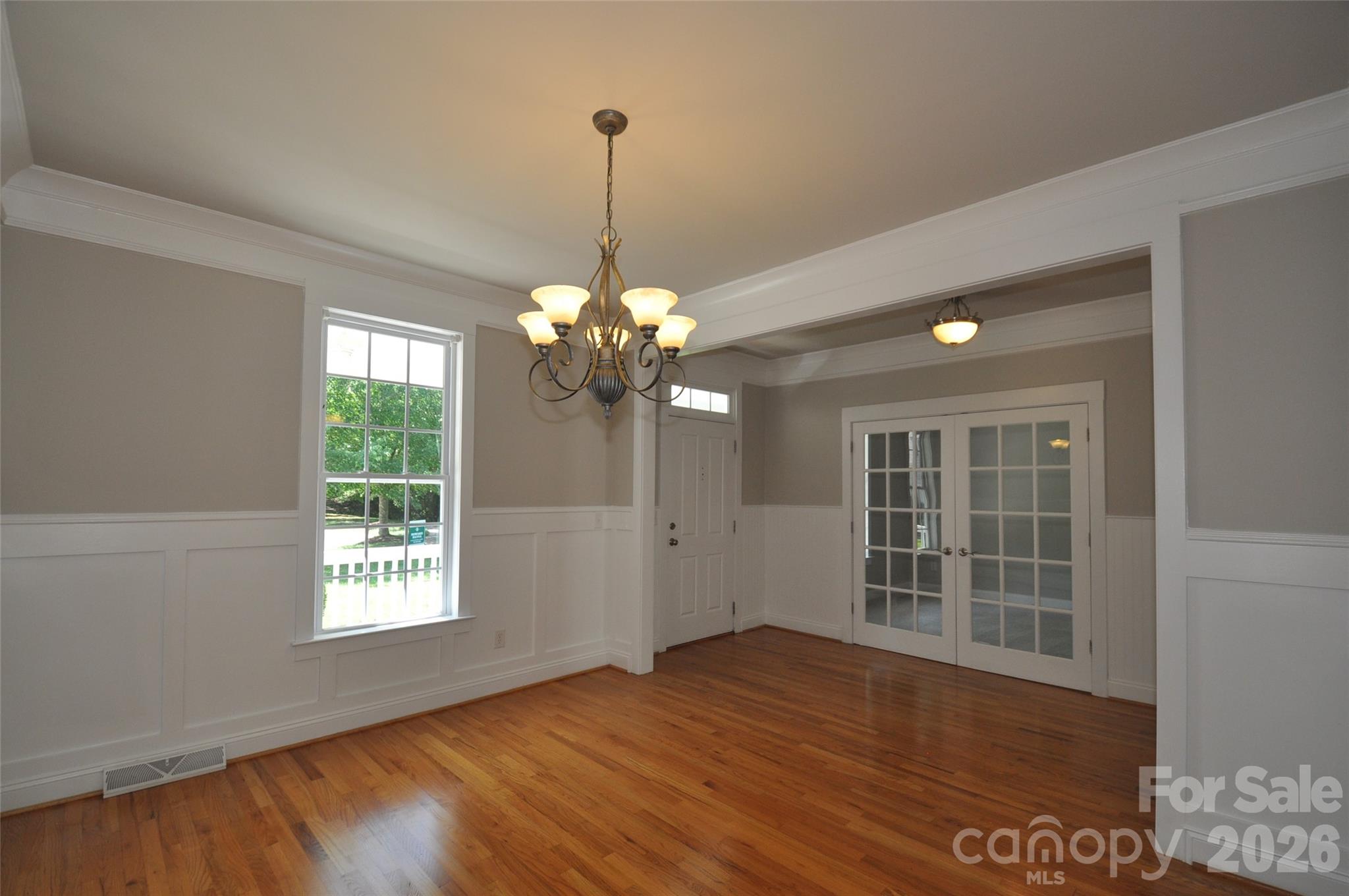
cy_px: 448
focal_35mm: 15
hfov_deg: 100.5
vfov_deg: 77.2
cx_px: 674
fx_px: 561
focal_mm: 10
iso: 400
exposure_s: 1/100
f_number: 5
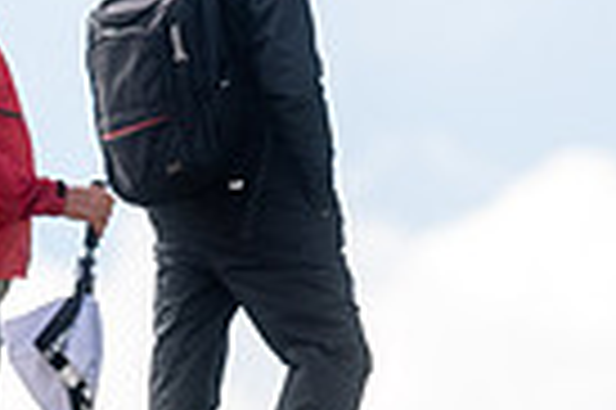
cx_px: -589
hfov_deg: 1.1
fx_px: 32677
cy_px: 225
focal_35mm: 1912
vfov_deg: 0.7
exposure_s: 1/1250
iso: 250
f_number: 5
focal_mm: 300
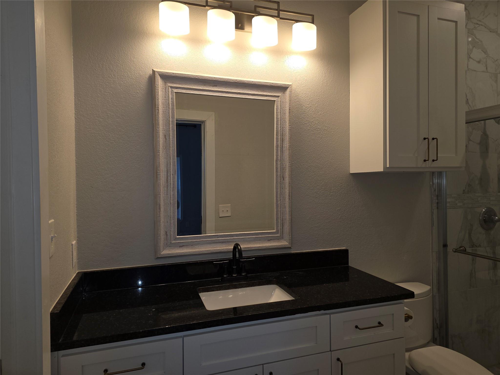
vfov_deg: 58.9
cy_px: 188
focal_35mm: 23
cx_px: 250
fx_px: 332
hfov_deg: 73.9
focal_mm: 6.25
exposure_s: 1/60
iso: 25
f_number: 1.7
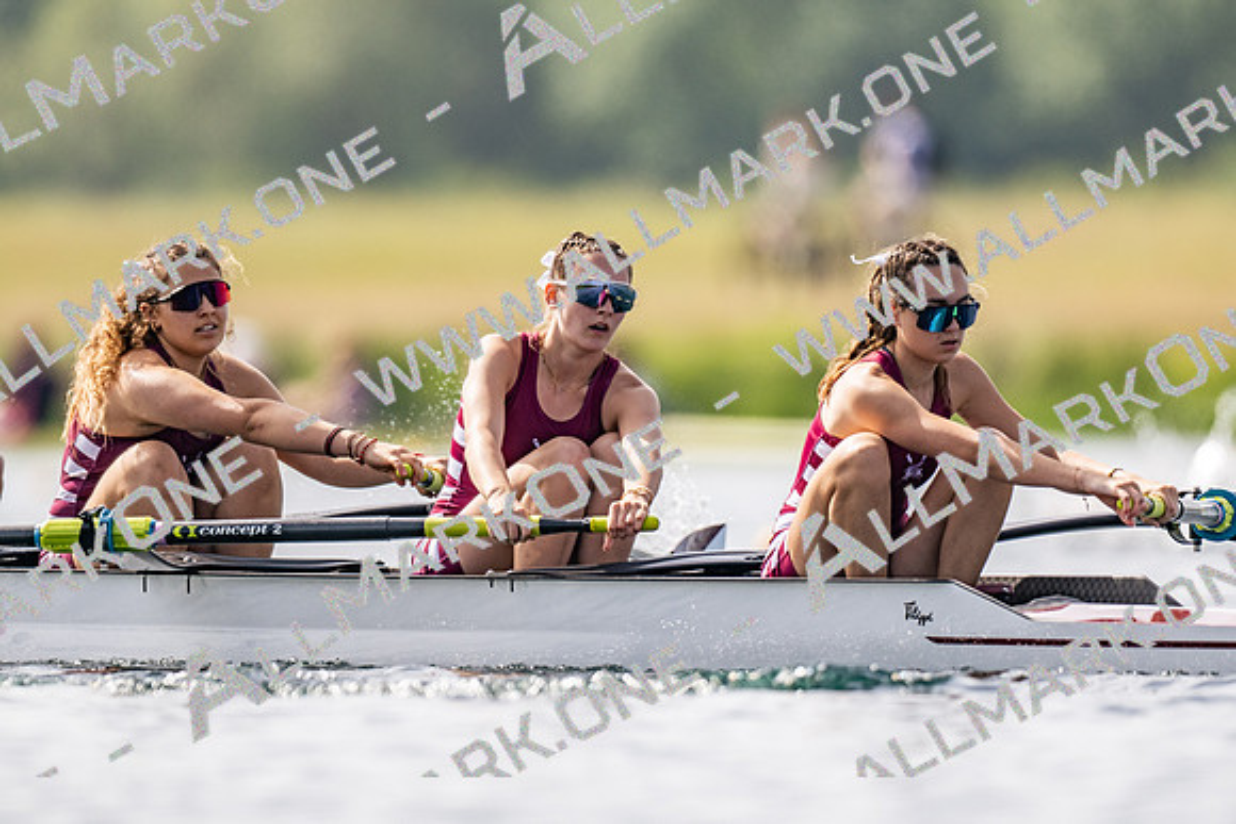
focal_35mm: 900
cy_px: 412
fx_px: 30922
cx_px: 618
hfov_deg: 2.3
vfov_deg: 1.5
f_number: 4
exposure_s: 1/2500
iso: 200
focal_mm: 600
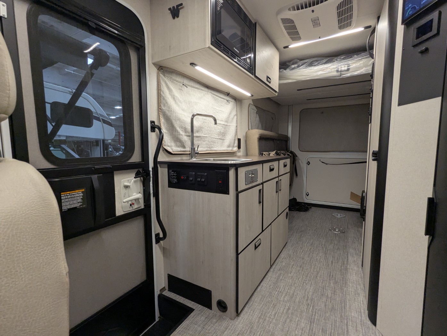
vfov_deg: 78.2
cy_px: 168
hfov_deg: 94.4
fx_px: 207
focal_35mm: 16
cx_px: 224
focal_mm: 2.35
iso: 266
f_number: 2.2
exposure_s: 1/129
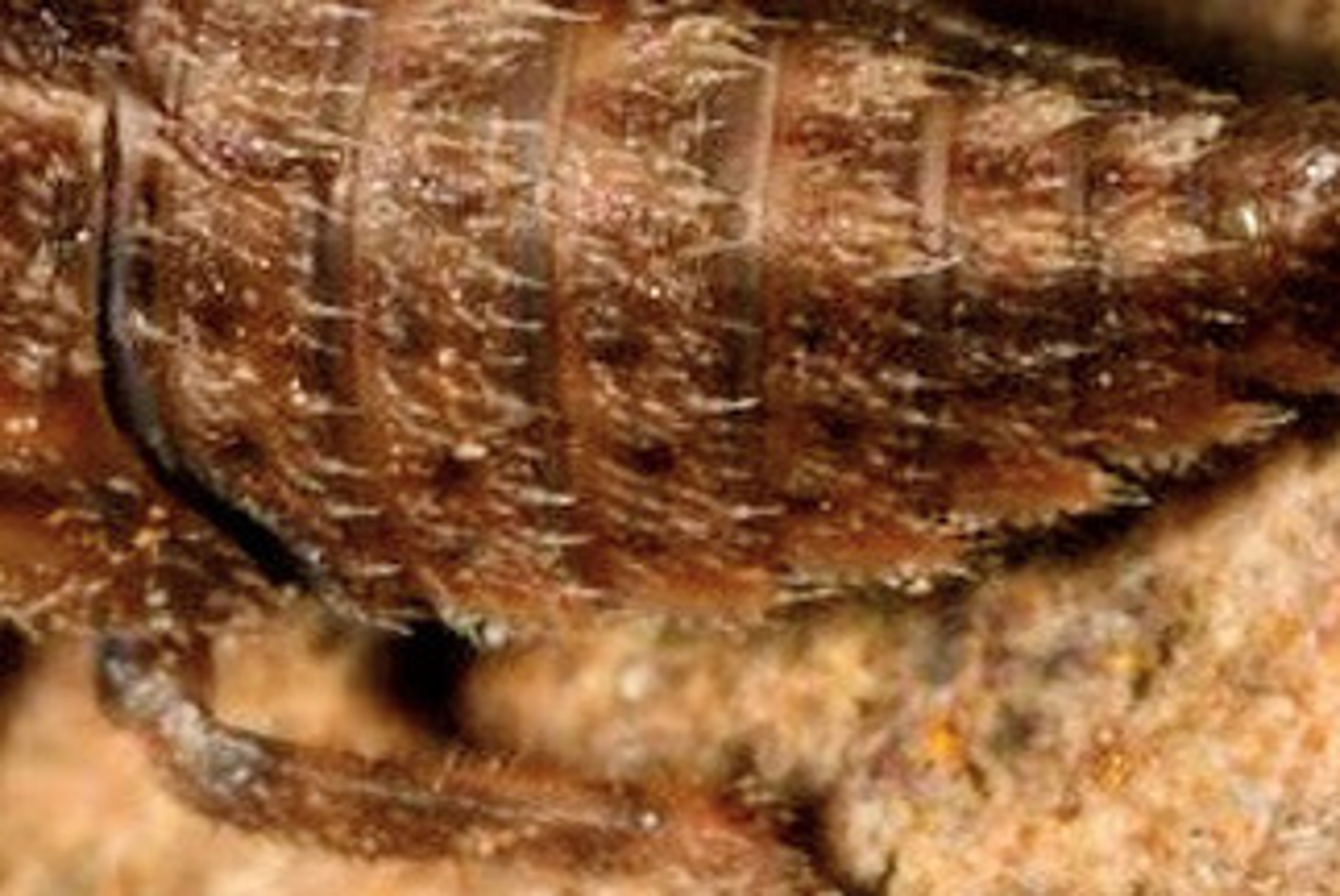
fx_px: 17416
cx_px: 380
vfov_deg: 2.9
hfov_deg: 4.4
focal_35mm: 467
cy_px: 199
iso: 250
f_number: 32
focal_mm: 105
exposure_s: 1/60
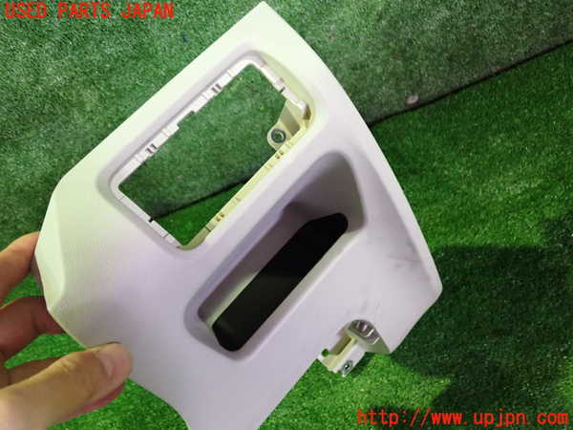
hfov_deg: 60.0
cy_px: 215
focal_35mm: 30
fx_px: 497
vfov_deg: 46.8
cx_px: 286
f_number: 2.3
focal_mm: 5.4
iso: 800
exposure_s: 1/25
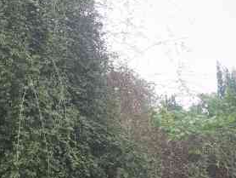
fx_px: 600
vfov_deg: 16.8
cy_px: 119
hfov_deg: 20.8
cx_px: -44
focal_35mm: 88
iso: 50
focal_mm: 5.58
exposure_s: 1/128
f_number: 1.8
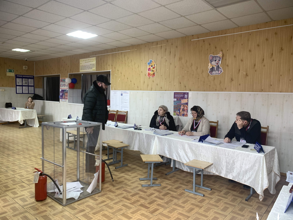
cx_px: 146
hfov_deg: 67.3
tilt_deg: -5.0
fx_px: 220
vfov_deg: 53.1
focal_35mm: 26
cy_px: 110
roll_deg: -0.3
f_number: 1.8
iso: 160
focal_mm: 4.25
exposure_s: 1/60
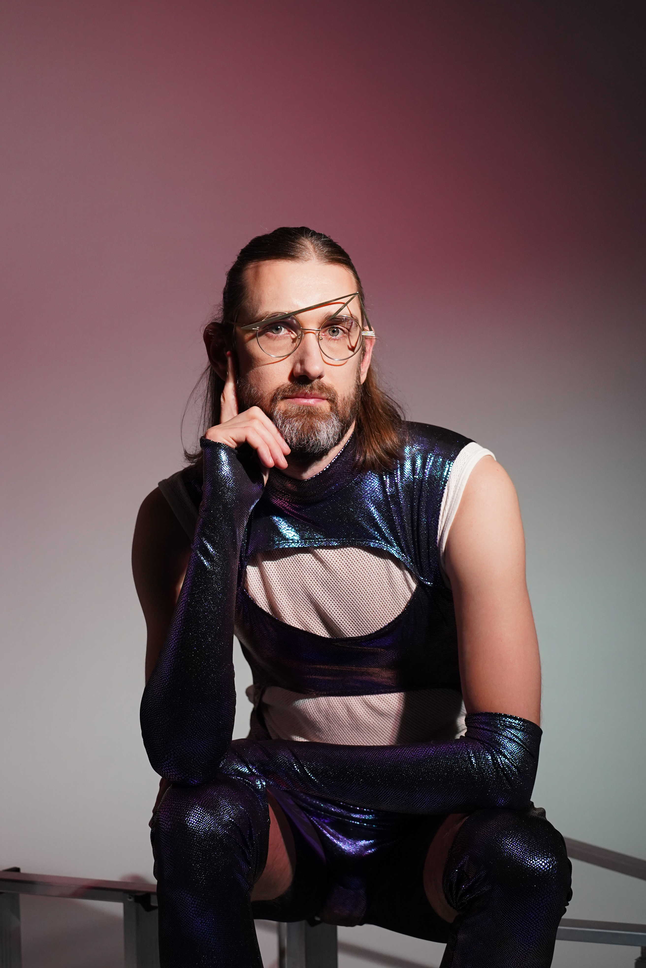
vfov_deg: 31.4
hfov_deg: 21.2
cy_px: 484
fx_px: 1723
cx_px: 323
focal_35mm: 64
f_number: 3.2
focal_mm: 43
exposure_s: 1/250
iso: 1600
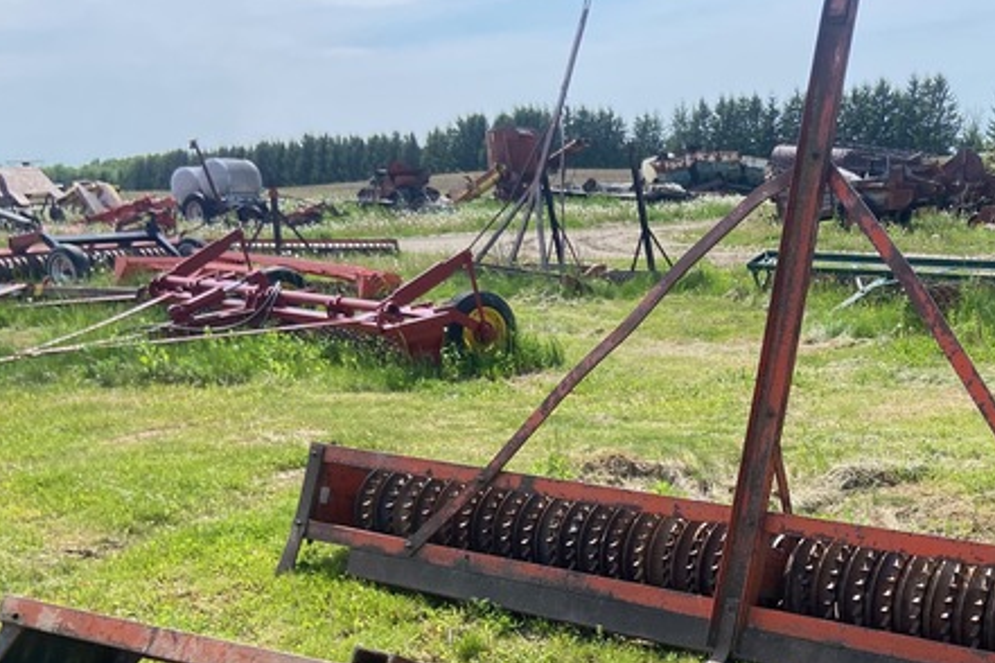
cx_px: 801
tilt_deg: -16.5
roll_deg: +3.6
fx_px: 1354
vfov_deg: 26.8
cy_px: 573
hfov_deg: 38.8
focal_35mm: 49
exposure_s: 1/1898
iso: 32
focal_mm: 4.25
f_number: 1.8
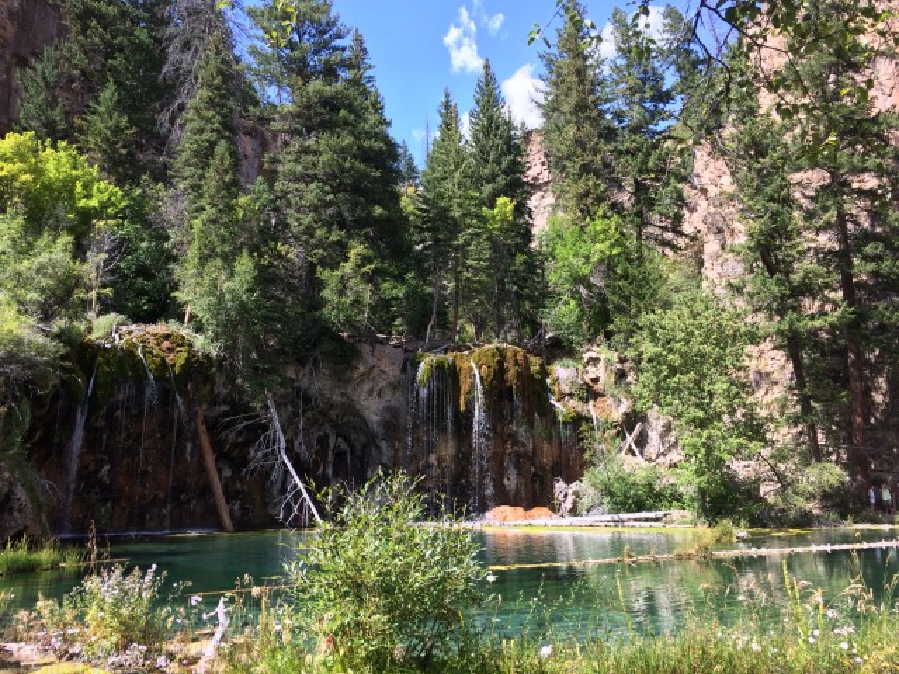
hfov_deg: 61.7
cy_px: 337
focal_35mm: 29
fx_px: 753
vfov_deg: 48.2
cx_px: 450
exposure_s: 1/651
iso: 32
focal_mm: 4.15
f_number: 2.2
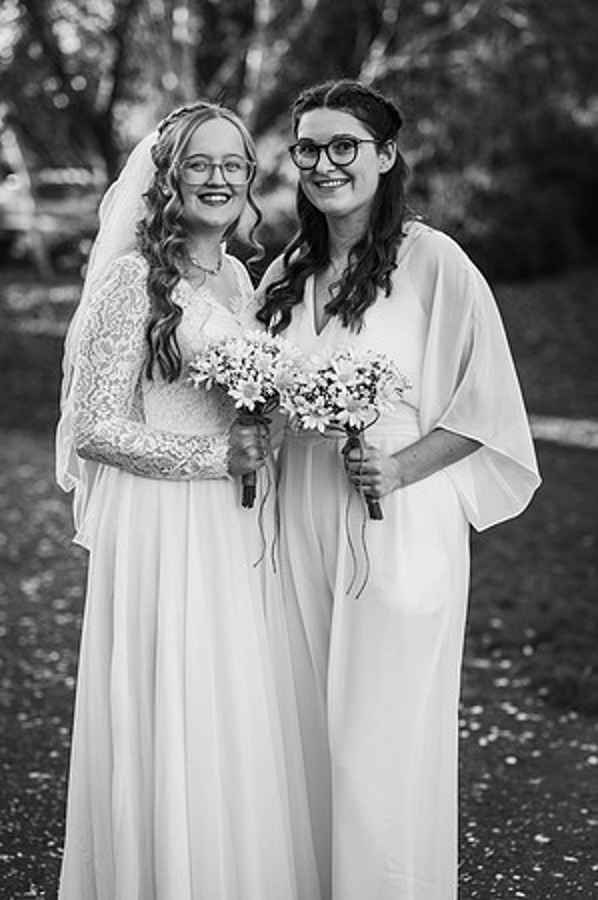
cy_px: 450
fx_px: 2123
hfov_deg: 16.0
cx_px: 299
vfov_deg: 23.9
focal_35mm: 85
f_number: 2.8
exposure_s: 1/800
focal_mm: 85
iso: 100
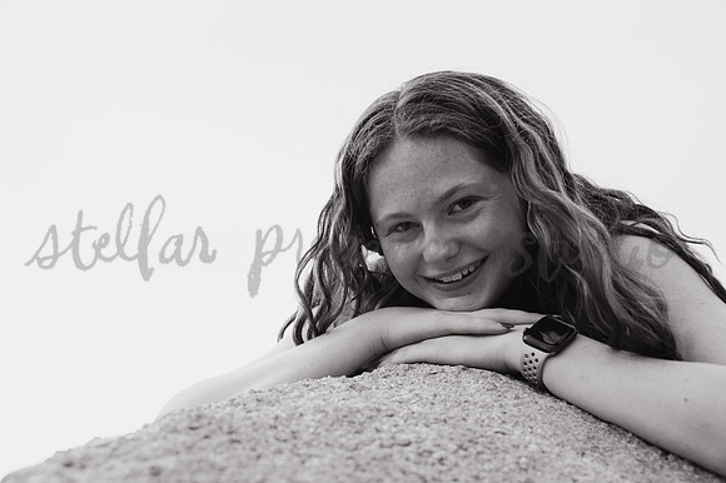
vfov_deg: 29.8
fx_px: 907
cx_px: 363
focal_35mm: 45
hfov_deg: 43.6
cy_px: 242
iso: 1000
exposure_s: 1/160
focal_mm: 45
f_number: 5.3
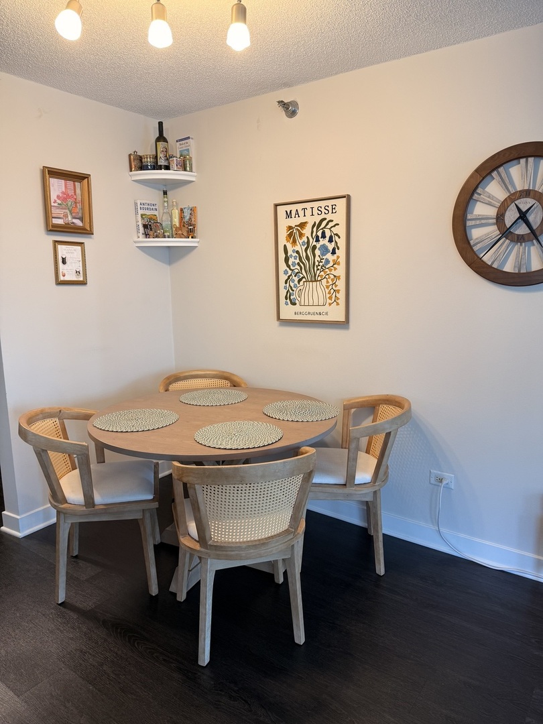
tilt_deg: -8.3
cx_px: 272
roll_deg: +0.6
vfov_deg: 71.6
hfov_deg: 56.8
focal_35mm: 24
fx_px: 502
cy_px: 362
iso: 125
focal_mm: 6.76
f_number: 1.78
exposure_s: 1/60
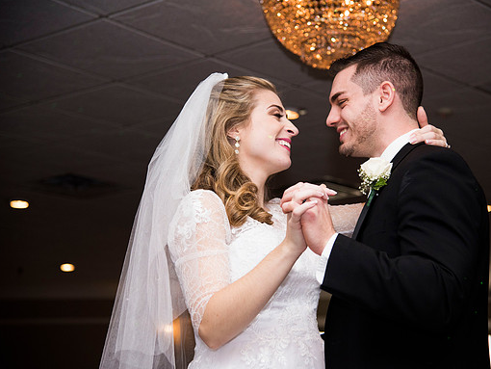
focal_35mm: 82
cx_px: 272
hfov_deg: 23.8
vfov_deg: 18.0
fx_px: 1164
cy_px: 185
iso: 1000
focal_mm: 75
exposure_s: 1/200
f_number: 4
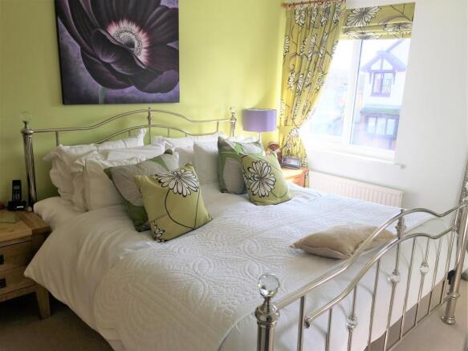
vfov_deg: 48.2
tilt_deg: -14.5
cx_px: 234
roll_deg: -1.9
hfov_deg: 61.7
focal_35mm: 29
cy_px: 176
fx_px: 392
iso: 25
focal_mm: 4.15
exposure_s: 1/105
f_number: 2.2
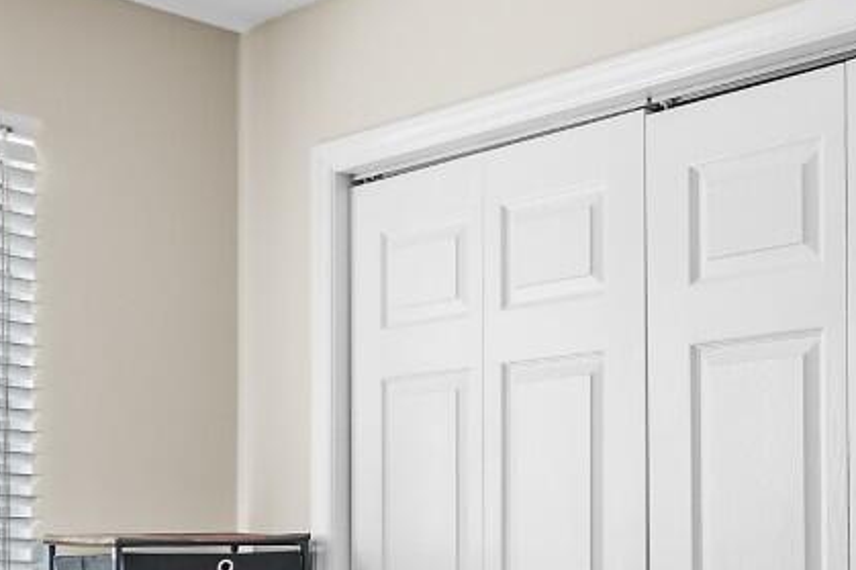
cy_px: 531
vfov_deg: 22.7
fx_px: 1378
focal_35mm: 58
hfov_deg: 32.4
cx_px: 809
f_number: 4.5
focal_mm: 10
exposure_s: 1/5
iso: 100
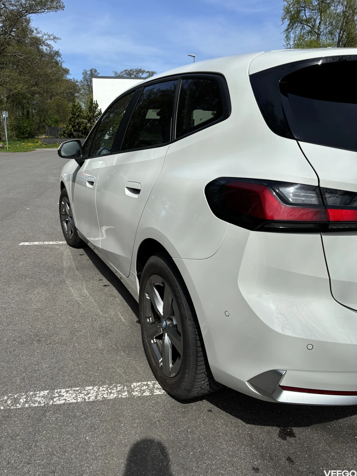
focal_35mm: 27
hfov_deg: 51.4
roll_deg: -1.5
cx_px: 174
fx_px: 371
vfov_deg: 65.3
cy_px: 232
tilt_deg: -15.5
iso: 50
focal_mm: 5.96
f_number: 1.6
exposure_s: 1/4854
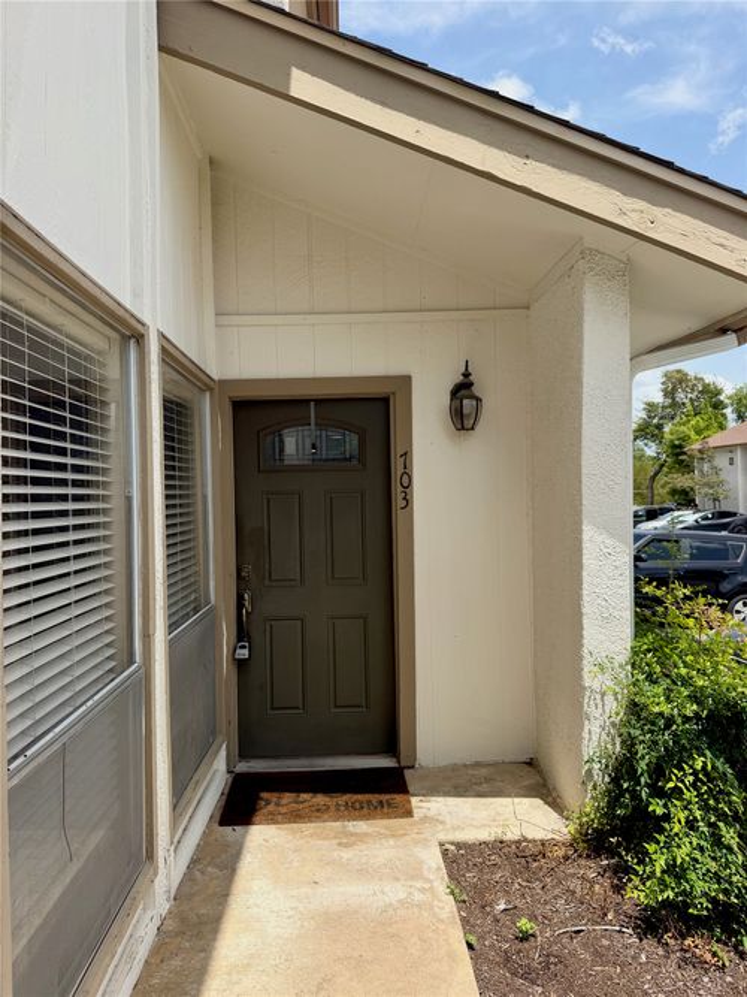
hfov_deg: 56.8
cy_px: 498
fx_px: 691
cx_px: 374
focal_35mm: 24
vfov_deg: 71.6
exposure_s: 1/3145
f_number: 1.78
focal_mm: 6.76
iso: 80
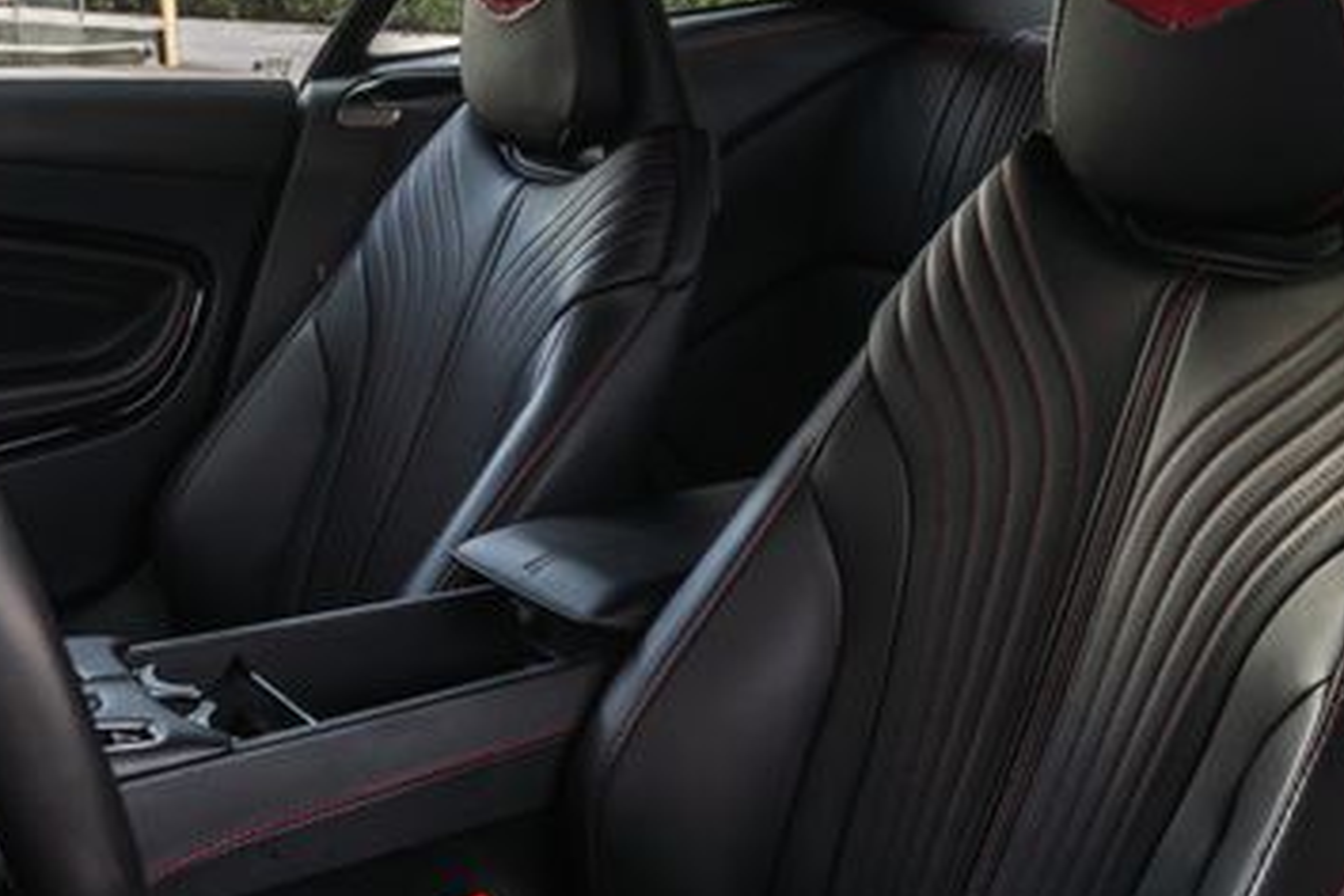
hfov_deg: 41.0
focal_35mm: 48
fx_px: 1792
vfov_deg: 28.0
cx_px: 556
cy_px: 513
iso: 200
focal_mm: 24
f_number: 8
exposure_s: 1/20
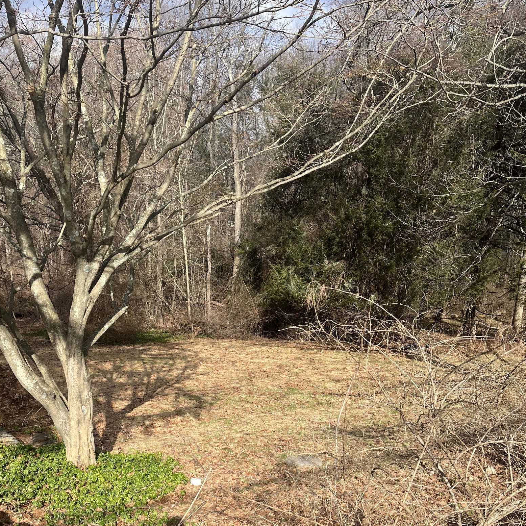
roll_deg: +0.2
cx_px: 239
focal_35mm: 34
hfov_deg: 48.4
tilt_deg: -13.9
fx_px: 585
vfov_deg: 46.9
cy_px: 388
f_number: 1.6
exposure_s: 1/2137
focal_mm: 5.1
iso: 50
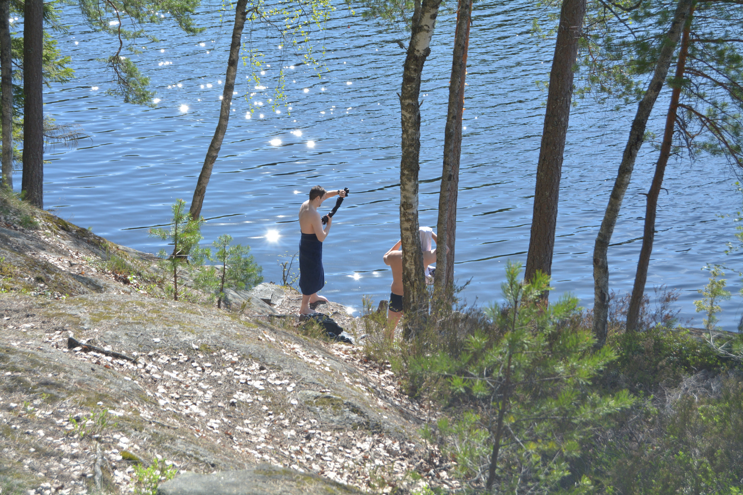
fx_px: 1548
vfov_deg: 18.2
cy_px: 248
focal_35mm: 75
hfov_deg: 27.0
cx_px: 372
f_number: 7.1
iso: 250
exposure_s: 1/250
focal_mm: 50
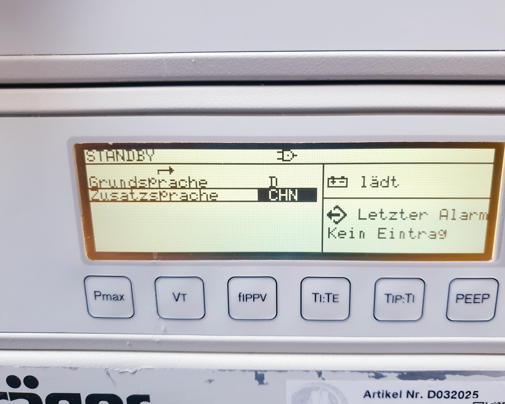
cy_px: 200
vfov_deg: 51.5
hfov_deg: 62.1
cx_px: 277
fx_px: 418
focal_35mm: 28
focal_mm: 4.3
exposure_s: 1/50
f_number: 1.5
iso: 80
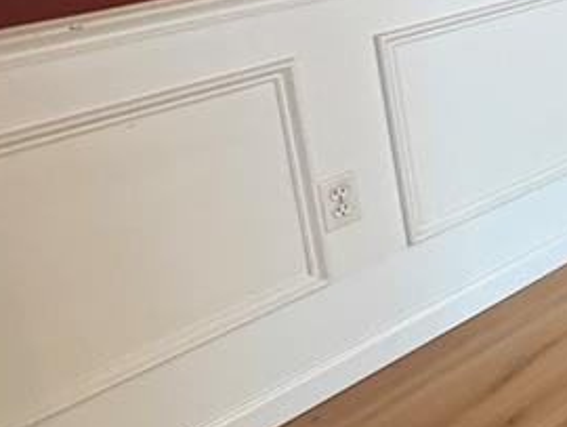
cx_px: 1016
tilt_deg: -12.8
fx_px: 869
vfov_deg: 25.2
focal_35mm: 53
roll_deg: +1.1
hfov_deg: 22.1
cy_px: -67
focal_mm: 2.22
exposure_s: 1/60
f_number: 2.2
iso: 320
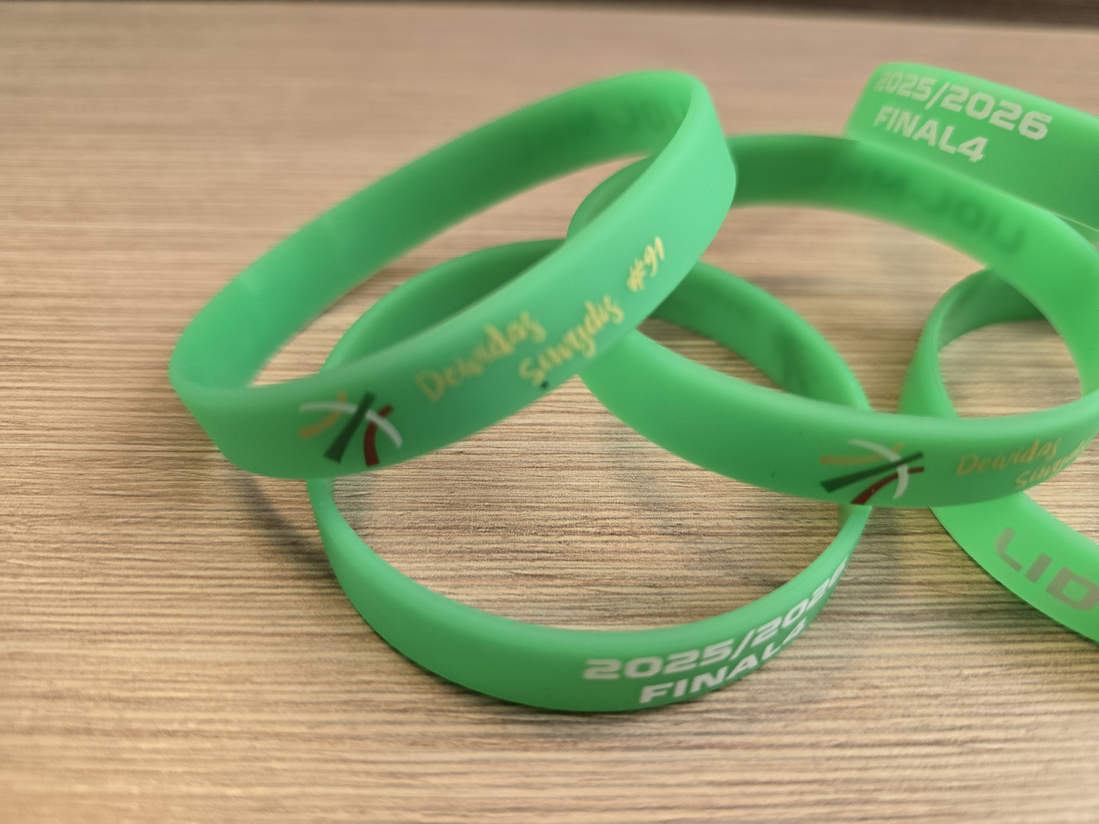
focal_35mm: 23
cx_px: 550
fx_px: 730
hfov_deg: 73.9
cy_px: 412
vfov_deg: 58.9
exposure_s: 1/100
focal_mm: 6.3
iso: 160
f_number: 1.7
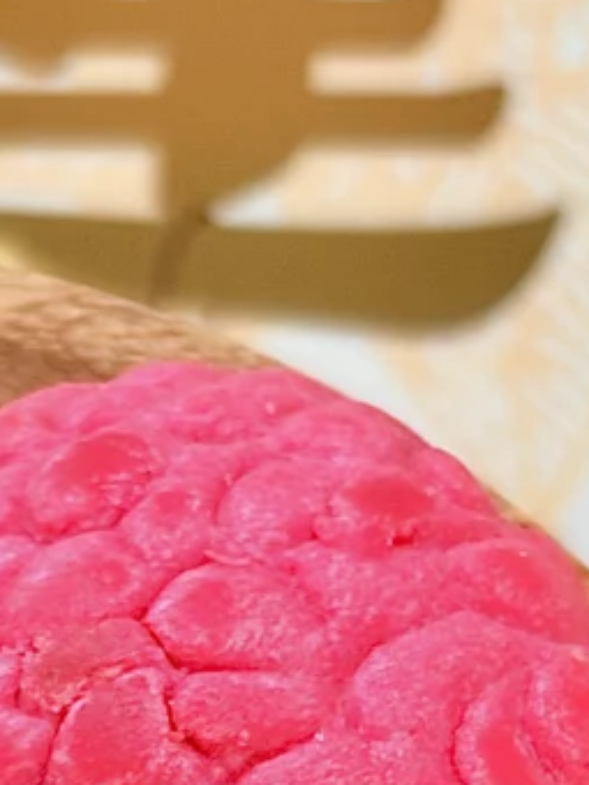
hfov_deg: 6.6
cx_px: -441
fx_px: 4991
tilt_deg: -57.9
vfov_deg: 8.7
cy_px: 1268
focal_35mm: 220
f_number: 1.6
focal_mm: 5.96
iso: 160
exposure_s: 1/33
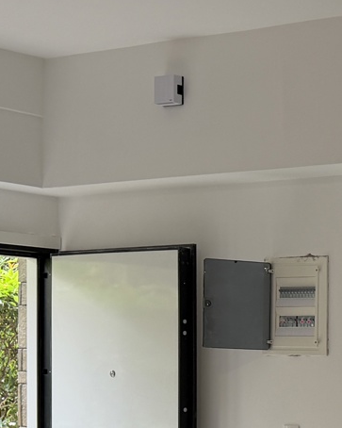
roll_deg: -0.2
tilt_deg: -1.9
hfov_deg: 14.2
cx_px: 562
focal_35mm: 99
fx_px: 1253
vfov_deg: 19.0
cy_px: 399
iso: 100
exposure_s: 1/100
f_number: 1.78
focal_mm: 6.76
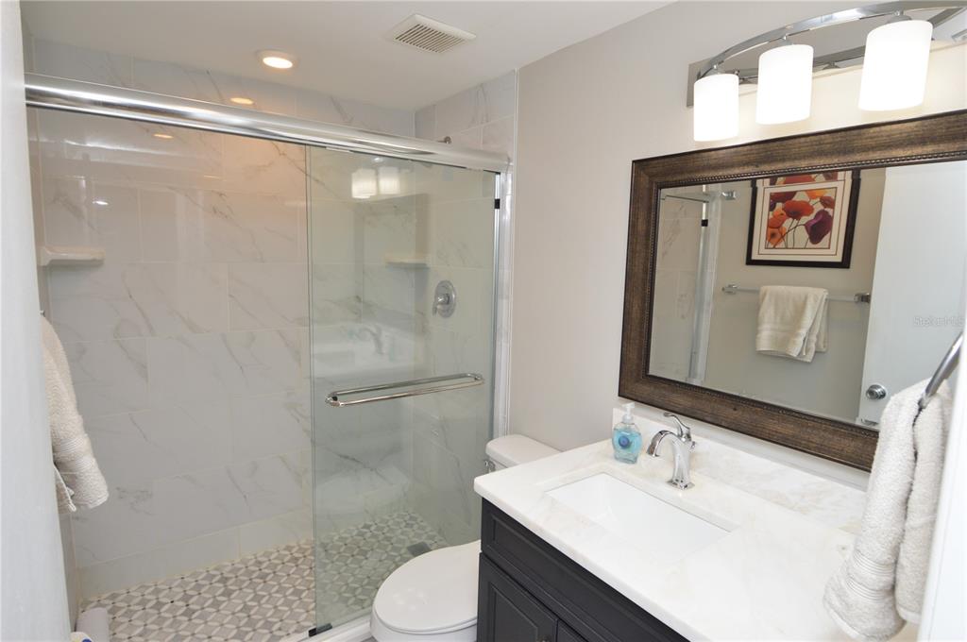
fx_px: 483
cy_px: 321
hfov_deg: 90.1
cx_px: 484
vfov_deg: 67.2
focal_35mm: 18
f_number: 5.6
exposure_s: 1/125
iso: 320
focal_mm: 12
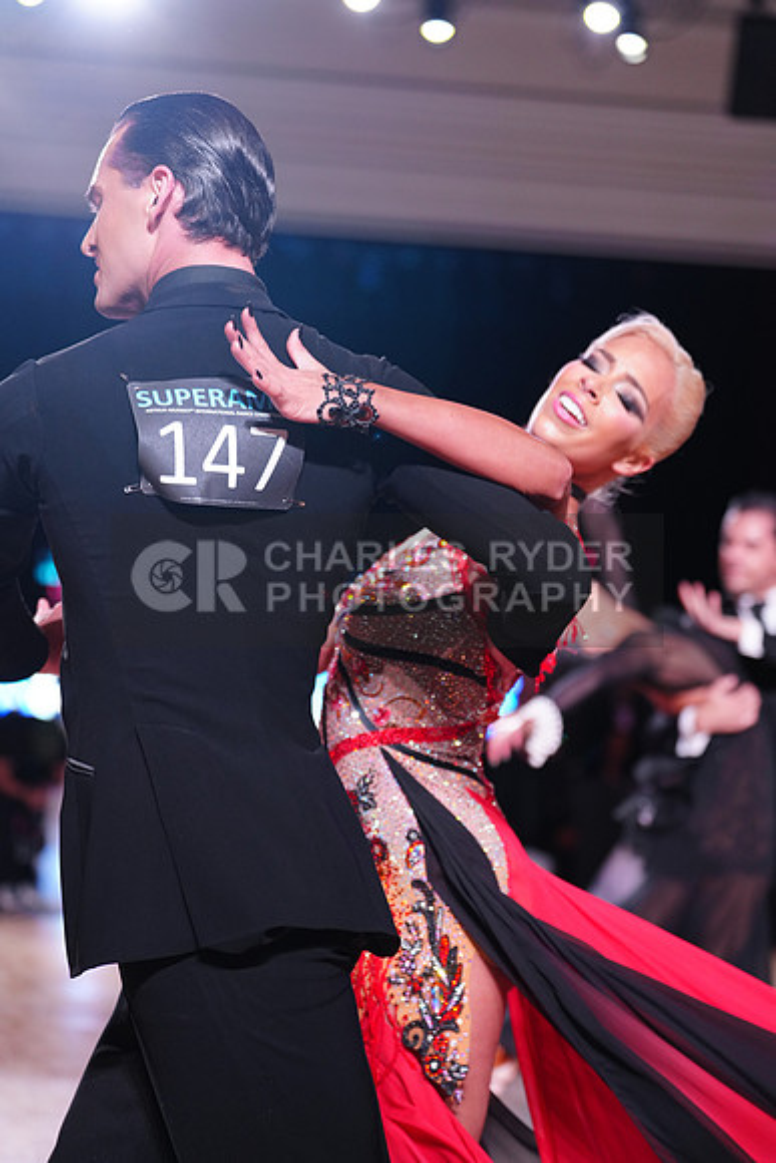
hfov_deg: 18.0
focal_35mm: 76
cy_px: 582
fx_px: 2456
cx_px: 388
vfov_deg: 26.6
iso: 1600
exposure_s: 1/400
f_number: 2.8
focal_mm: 76
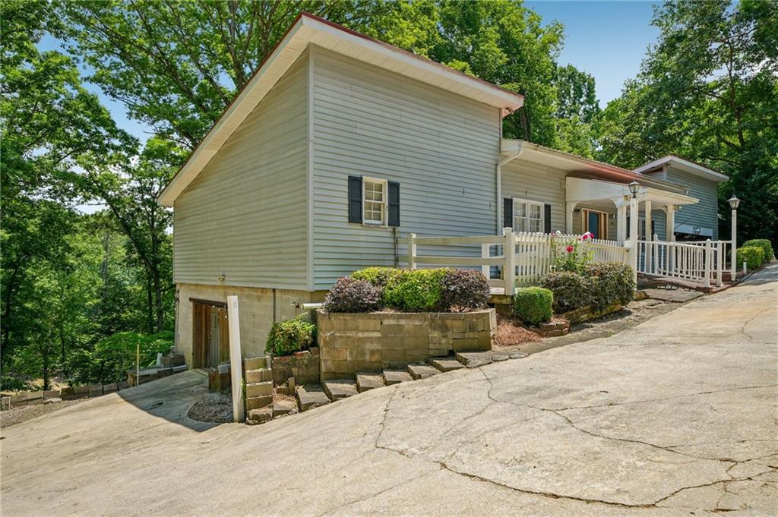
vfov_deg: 57.1
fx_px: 475
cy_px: 258
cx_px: 389
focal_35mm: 22
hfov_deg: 78.6
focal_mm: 22
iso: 100
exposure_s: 1/100
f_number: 8
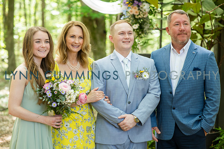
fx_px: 534
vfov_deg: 15.9
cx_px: 112
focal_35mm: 86
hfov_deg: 23.7
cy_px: 74
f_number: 2.8
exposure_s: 1/160
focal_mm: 85
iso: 500
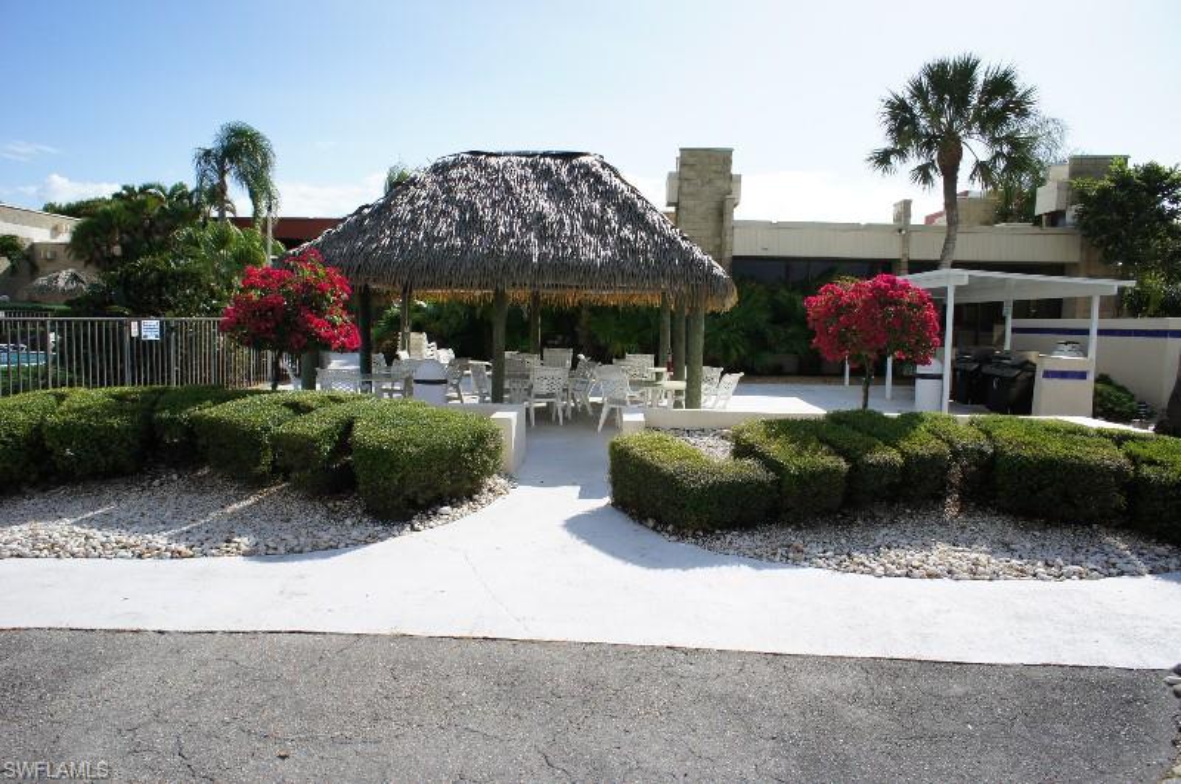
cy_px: 392
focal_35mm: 24
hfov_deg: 73.8
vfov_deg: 53.0
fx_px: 786
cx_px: 590
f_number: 11
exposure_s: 1/250
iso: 200
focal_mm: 16
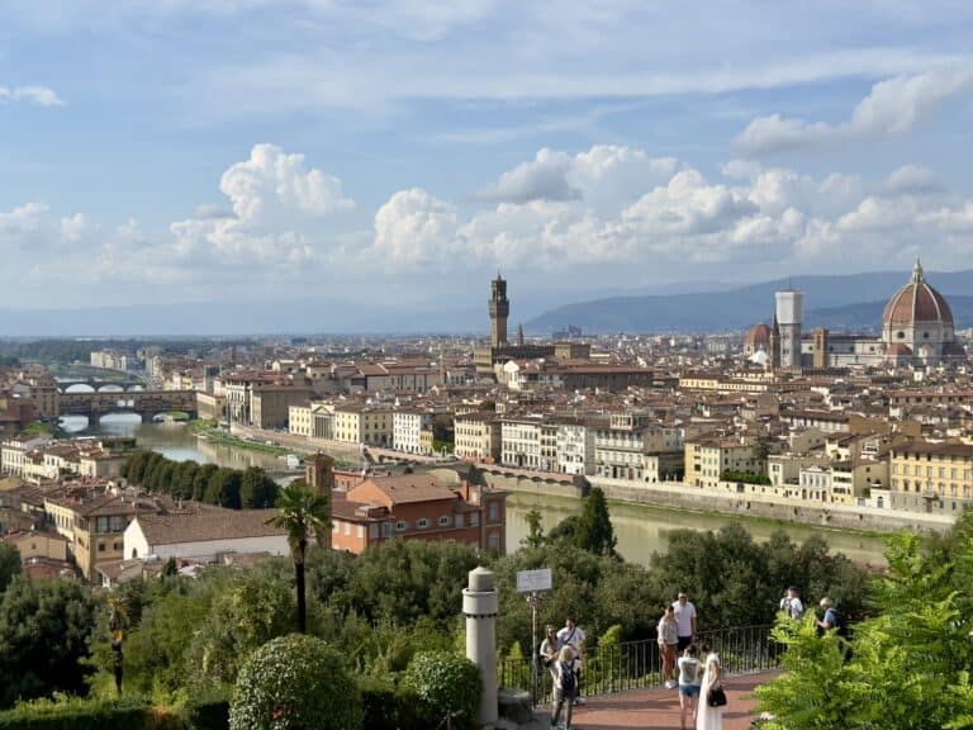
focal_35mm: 48
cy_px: 365
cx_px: 486
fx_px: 1349
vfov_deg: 30.3
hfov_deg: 39.7
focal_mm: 6.76
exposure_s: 1/8772
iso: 64
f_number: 1.78
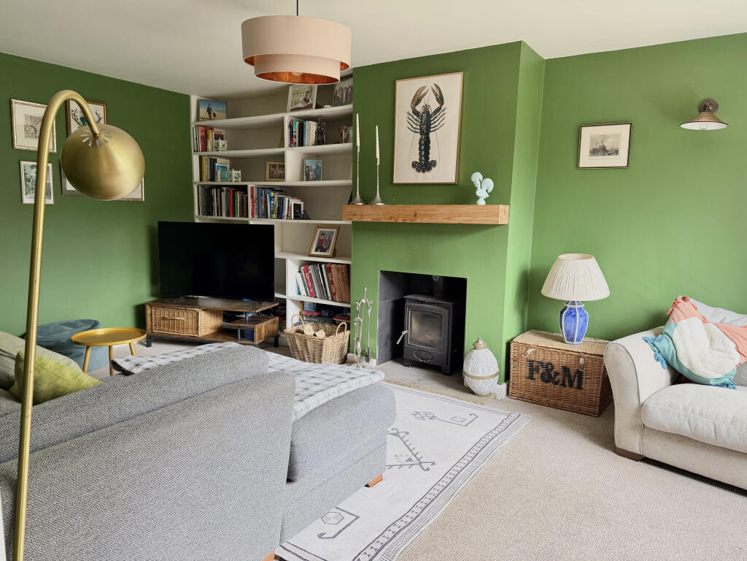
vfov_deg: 56.8
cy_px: 280
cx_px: 374
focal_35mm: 24
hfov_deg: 71.6
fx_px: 518
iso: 200
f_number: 1.78
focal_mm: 6.76
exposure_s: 1/121
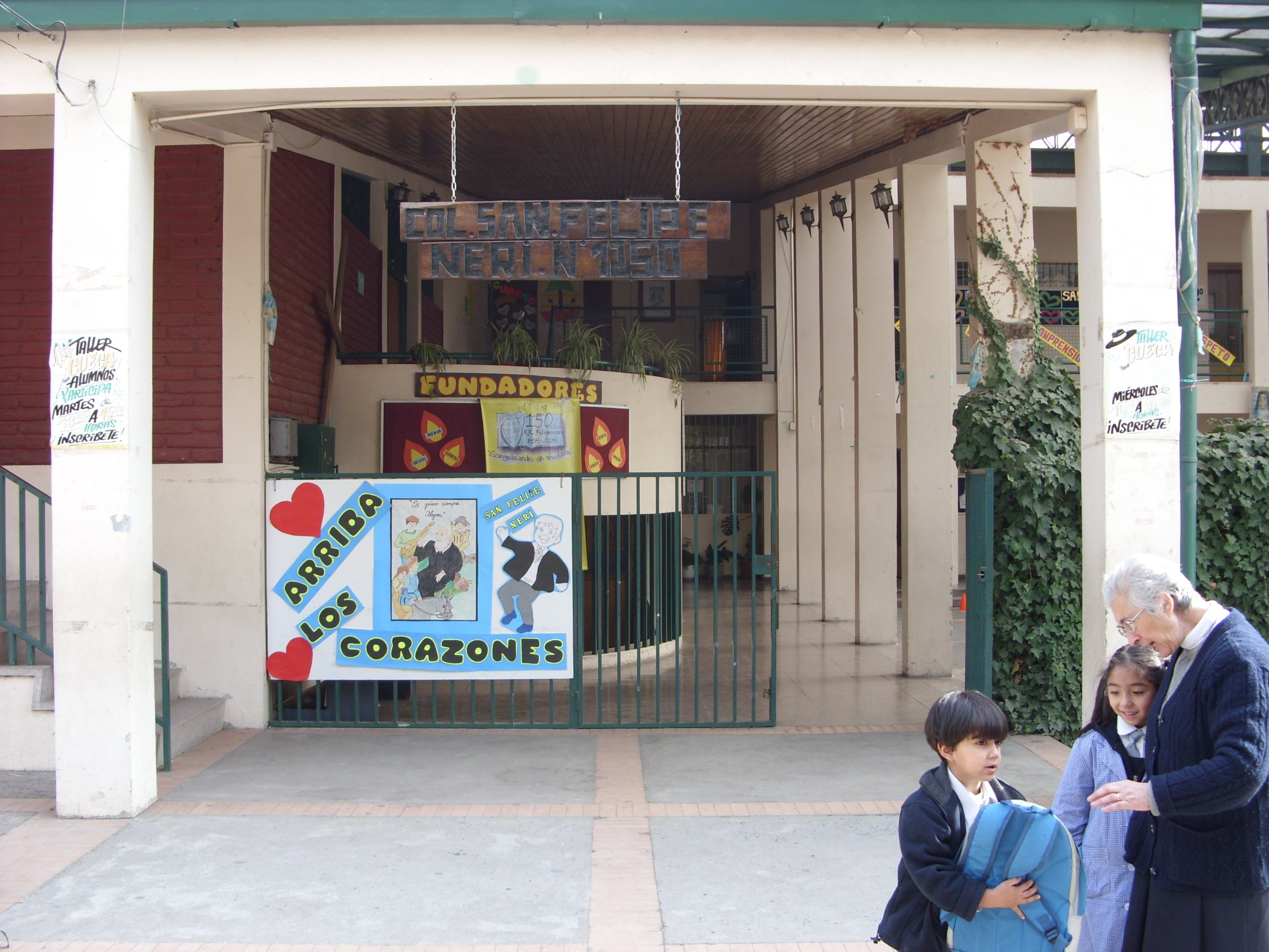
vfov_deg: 37.7
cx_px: 634
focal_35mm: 38
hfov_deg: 49.0
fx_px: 1393
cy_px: 476
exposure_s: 1/148
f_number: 2.8
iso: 50
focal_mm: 6.3
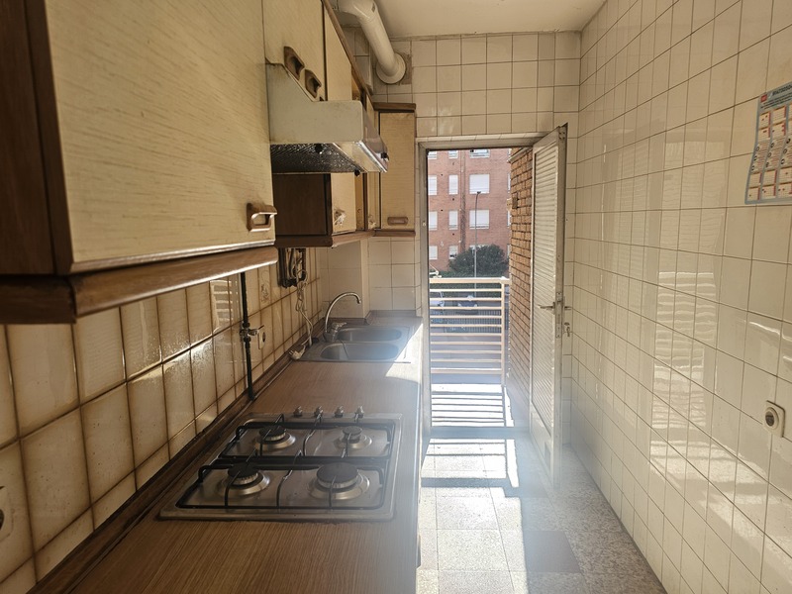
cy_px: 297
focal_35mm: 23
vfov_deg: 58.9
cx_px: 396
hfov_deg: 73.9
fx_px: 526
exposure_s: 1/180
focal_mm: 6.3
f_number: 1.7
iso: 25
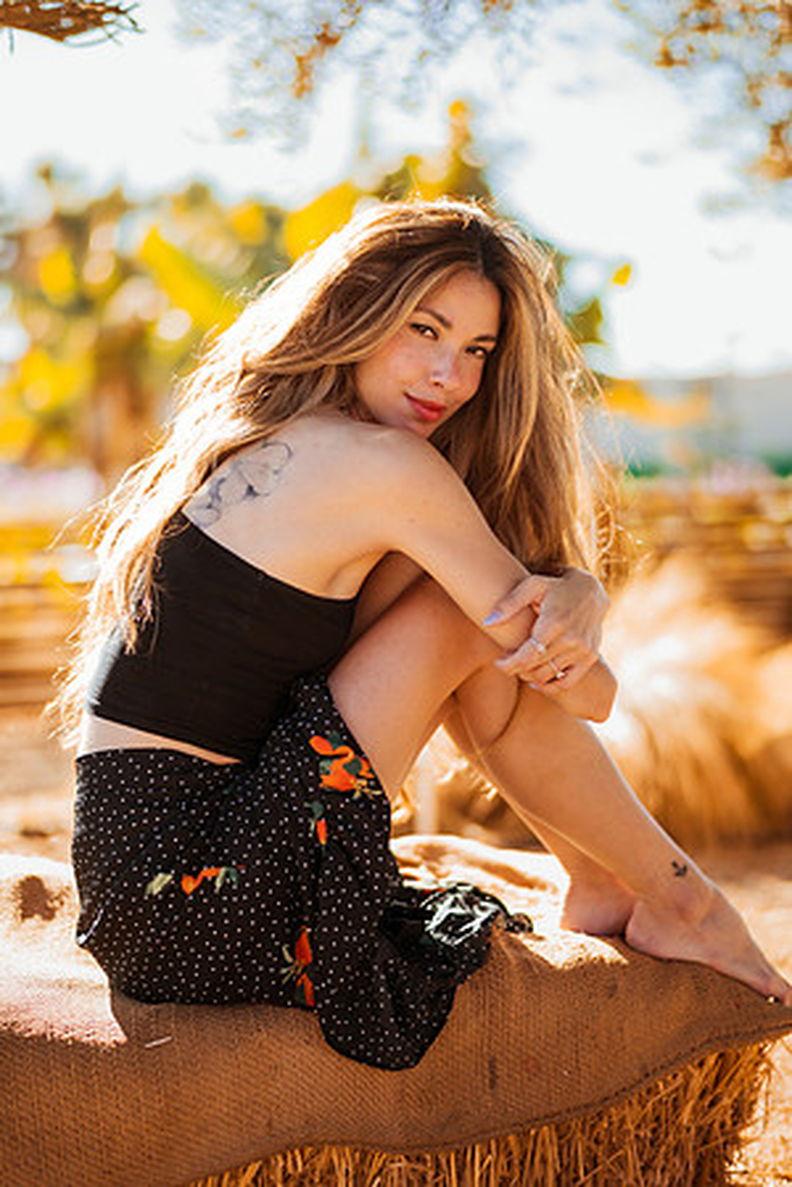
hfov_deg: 23.4
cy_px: 594
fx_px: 1914
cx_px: 396
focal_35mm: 58
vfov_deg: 34.5
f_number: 1.4
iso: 50
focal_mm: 58
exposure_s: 1/800
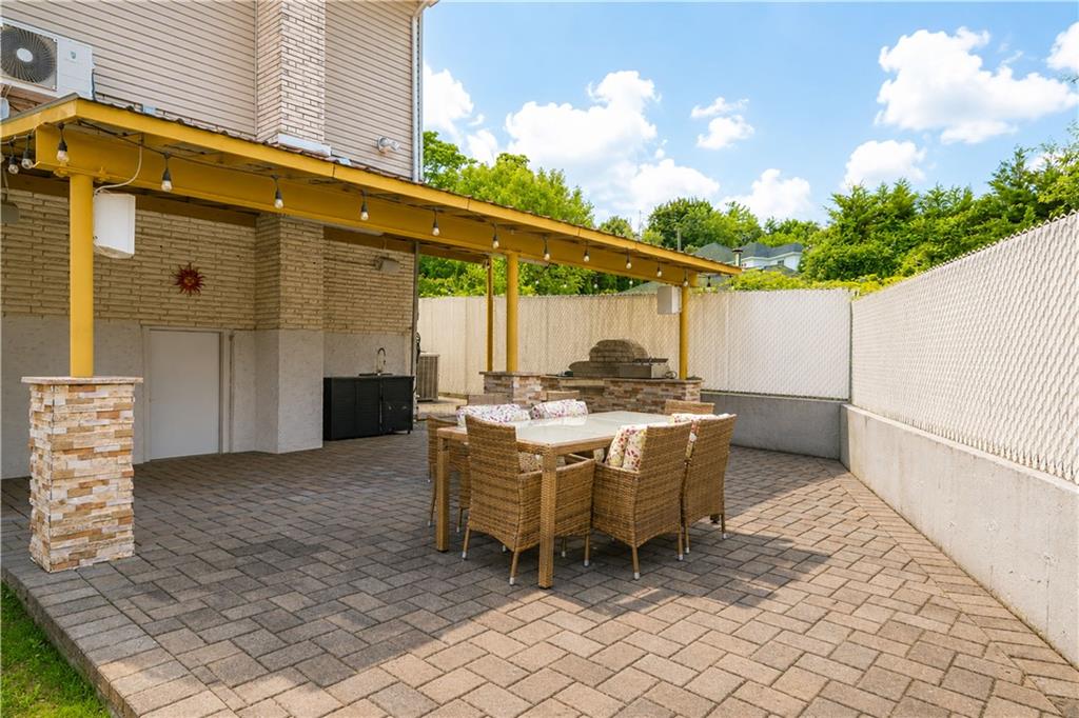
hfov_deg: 78.6
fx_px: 659
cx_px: 540
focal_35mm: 22
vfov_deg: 57.2
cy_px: 359
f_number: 4.5
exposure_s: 1/50
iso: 64
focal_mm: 22
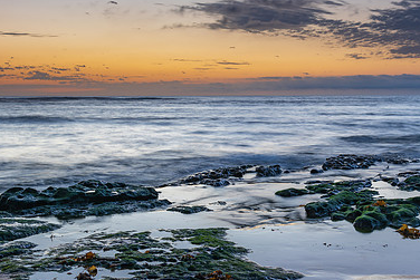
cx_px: 212
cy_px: 137
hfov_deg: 33.4
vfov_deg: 22.6
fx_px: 700
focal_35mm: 60
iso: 31
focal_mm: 38
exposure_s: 2
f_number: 9
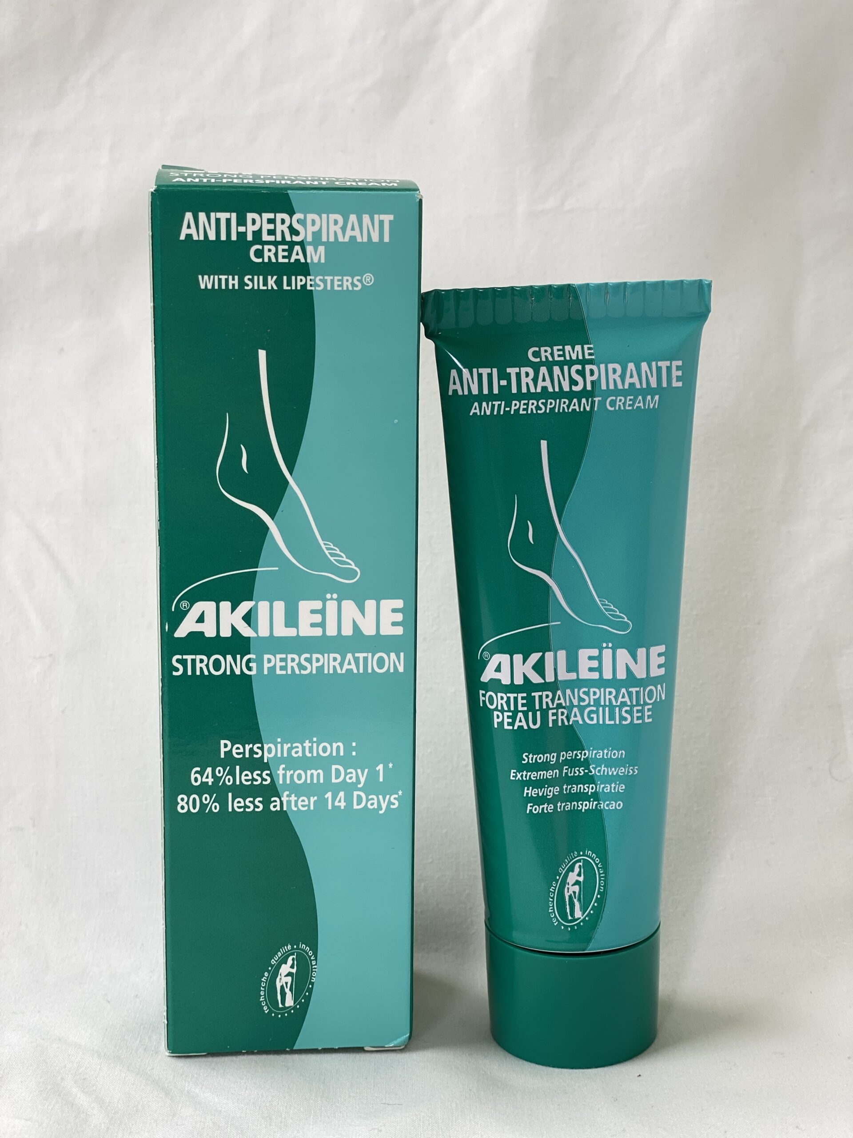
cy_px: 569
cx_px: 426
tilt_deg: -17.3
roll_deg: -0.5
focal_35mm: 52
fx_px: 1708
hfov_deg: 28.0
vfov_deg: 36.8
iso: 20
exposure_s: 1/130
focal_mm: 6
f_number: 2
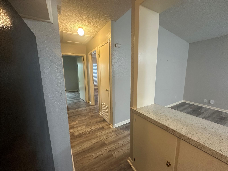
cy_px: 86
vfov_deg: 85.7
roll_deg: +0.5
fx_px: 92
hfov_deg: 102.1
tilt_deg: -9.9
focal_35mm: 14
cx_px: 114
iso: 320
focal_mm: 2.22
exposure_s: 1/60
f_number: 2.2
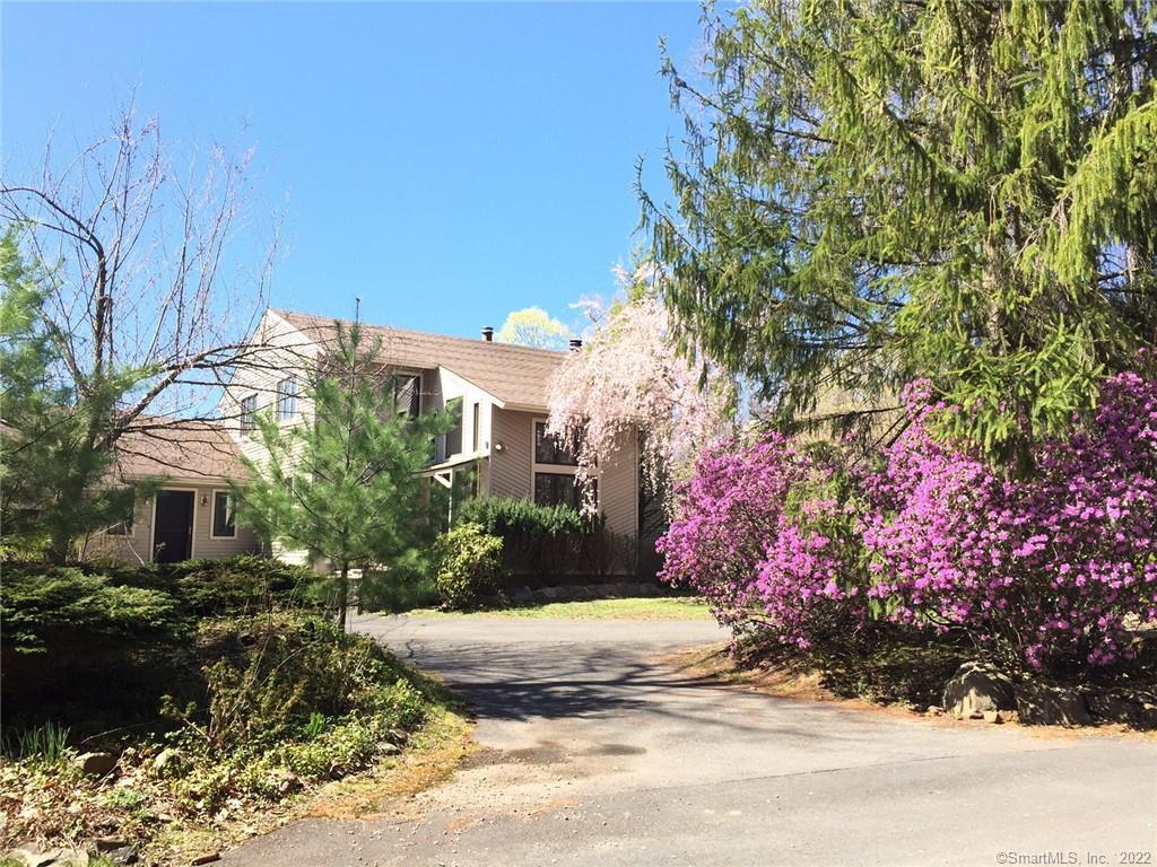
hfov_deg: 61.7
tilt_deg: +6.7
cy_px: 434
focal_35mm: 29
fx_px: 969
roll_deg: -1.2
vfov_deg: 48.2
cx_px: 578
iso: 32
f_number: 2.2
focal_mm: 4.15
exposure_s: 1/775
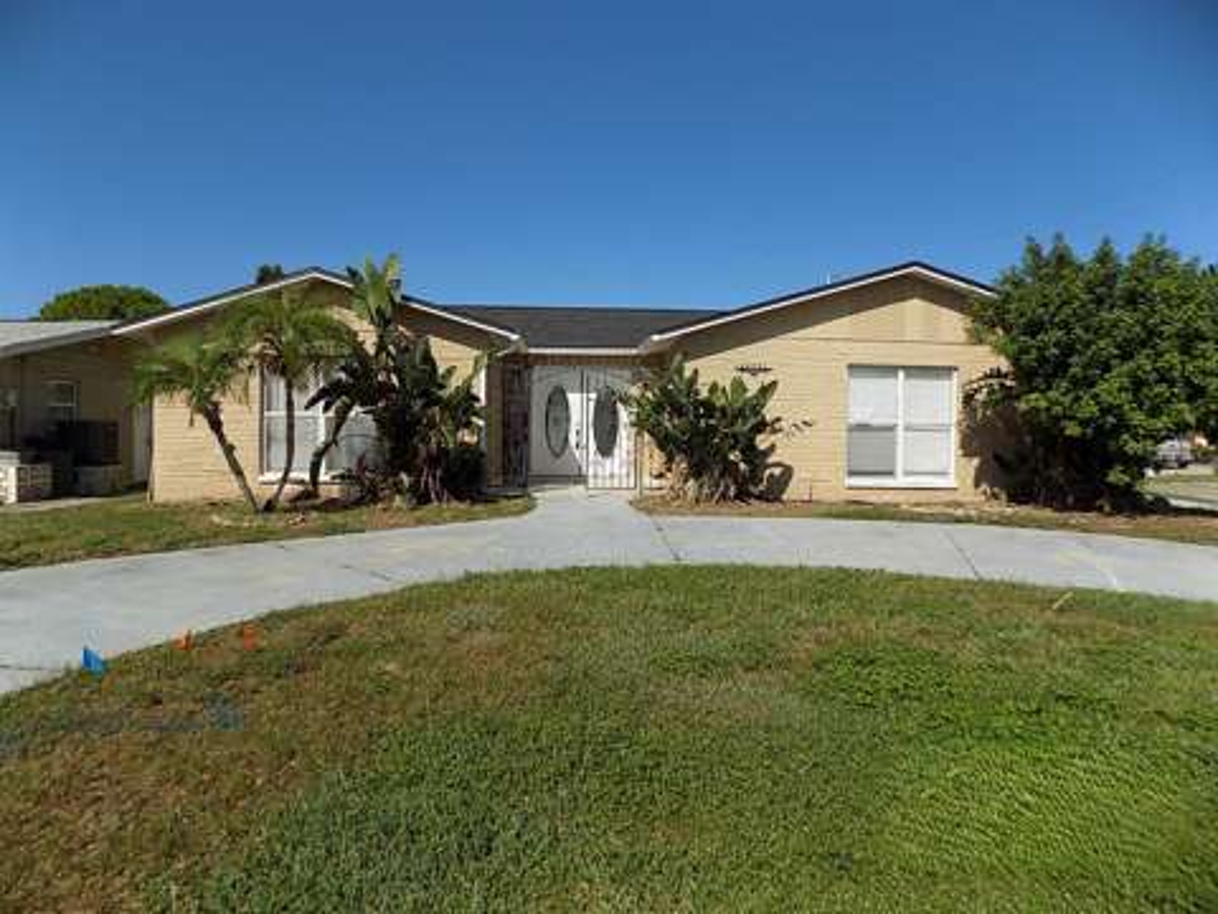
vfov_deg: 58.9
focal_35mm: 23
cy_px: 457
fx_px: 809
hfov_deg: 73.9
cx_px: 609
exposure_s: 1/200
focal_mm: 4
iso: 80
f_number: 9.9
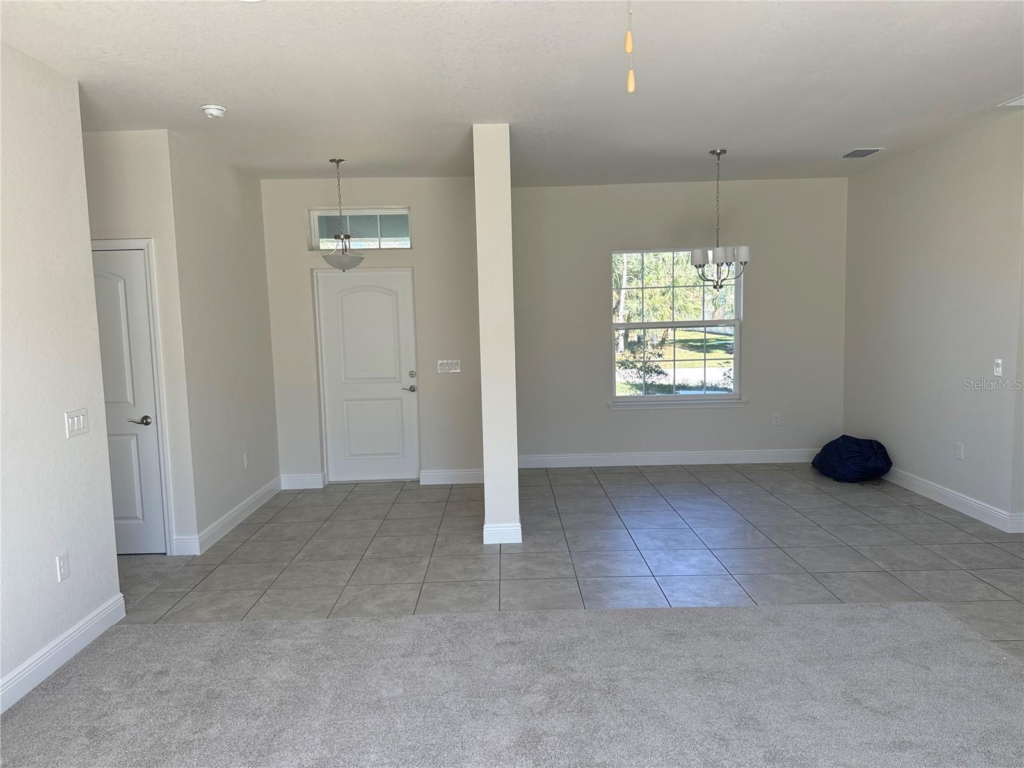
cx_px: 512
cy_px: 384
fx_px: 710
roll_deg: +0.9
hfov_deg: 71.6
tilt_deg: -6.5
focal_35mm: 24
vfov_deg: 56.8
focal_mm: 6.76
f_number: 1.78
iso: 64
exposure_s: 1/235
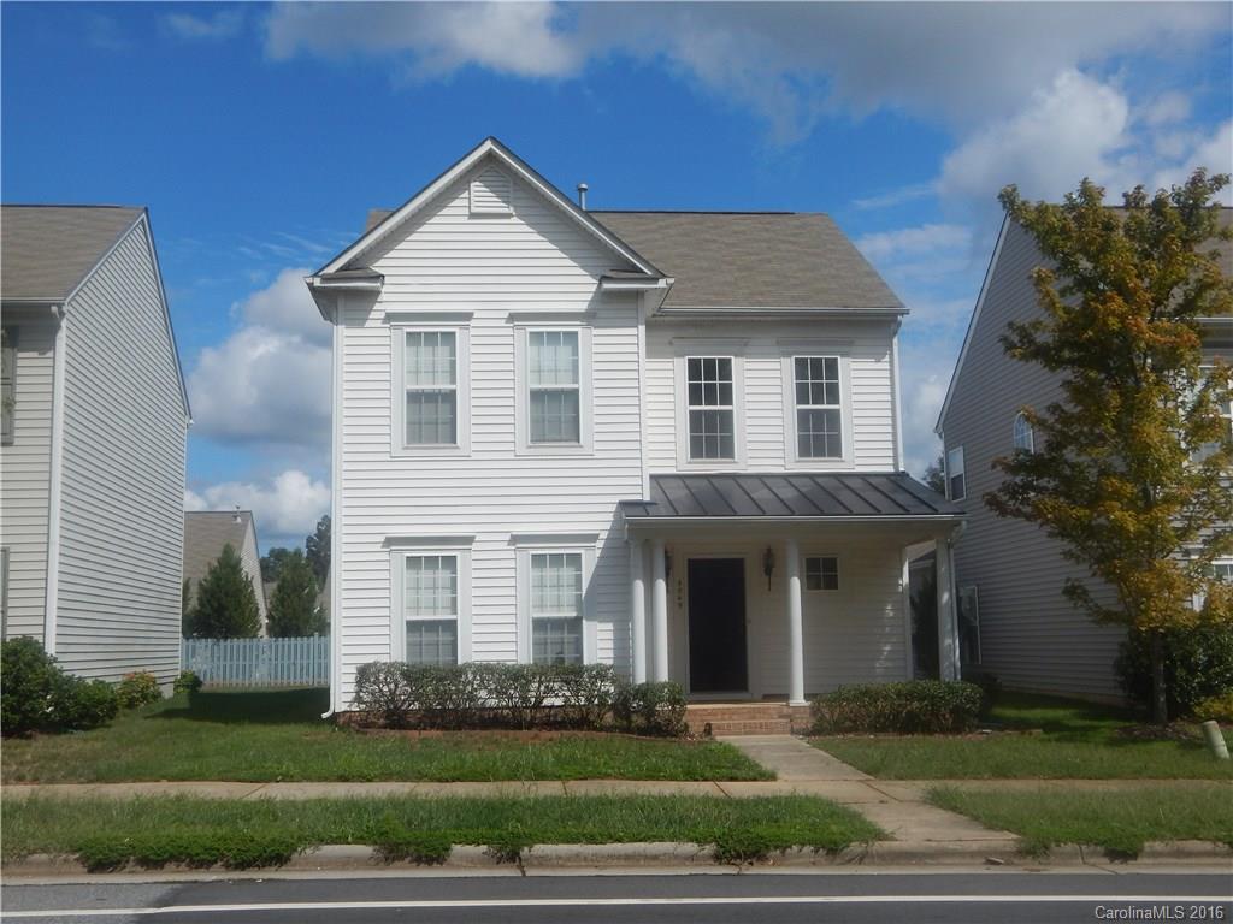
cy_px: 462
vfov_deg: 37.7
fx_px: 1354
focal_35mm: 38
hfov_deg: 49.0
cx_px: 616
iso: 125
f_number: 6.9
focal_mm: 6.8
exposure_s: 1/800
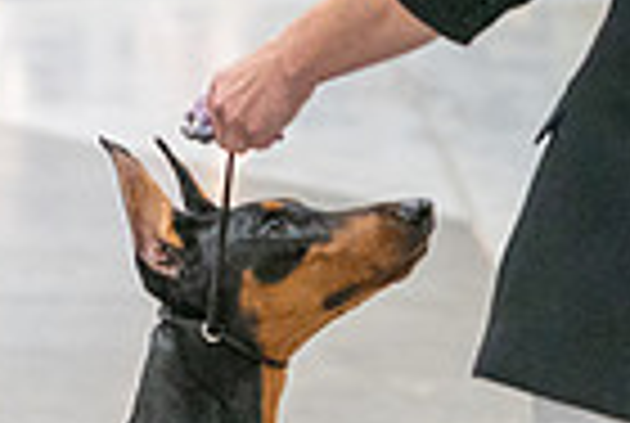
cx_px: 14
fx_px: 5068
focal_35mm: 289
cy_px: 349
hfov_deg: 7.1
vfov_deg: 4.8
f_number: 2.8
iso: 6400
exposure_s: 1/250
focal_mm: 70
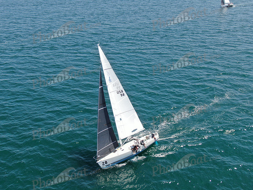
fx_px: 314
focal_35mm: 43
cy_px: 95
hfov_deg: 43.9
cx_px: 126
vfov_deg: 33.6
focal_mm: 7.39
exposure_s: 1/640
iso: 100
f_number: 3.6
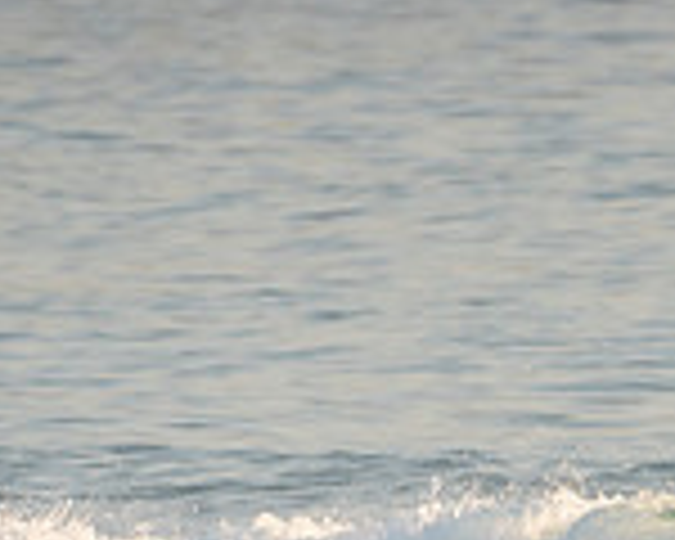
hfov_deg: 0.9
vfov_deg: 0.7
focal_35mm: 2220
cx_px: 1024
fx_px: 44350
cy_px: 514
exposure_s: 1/60
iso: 64
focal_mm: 500
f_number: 5.6
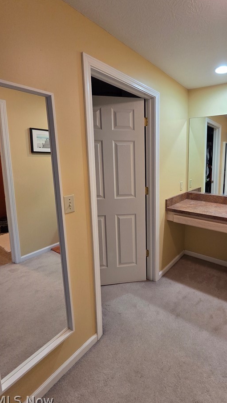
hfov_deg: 64.1
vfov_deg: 99.1
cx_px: 163
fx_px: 171
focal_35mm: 16
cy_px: 183
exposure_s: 1/120
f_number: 2.2
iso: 250
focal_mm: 2.2
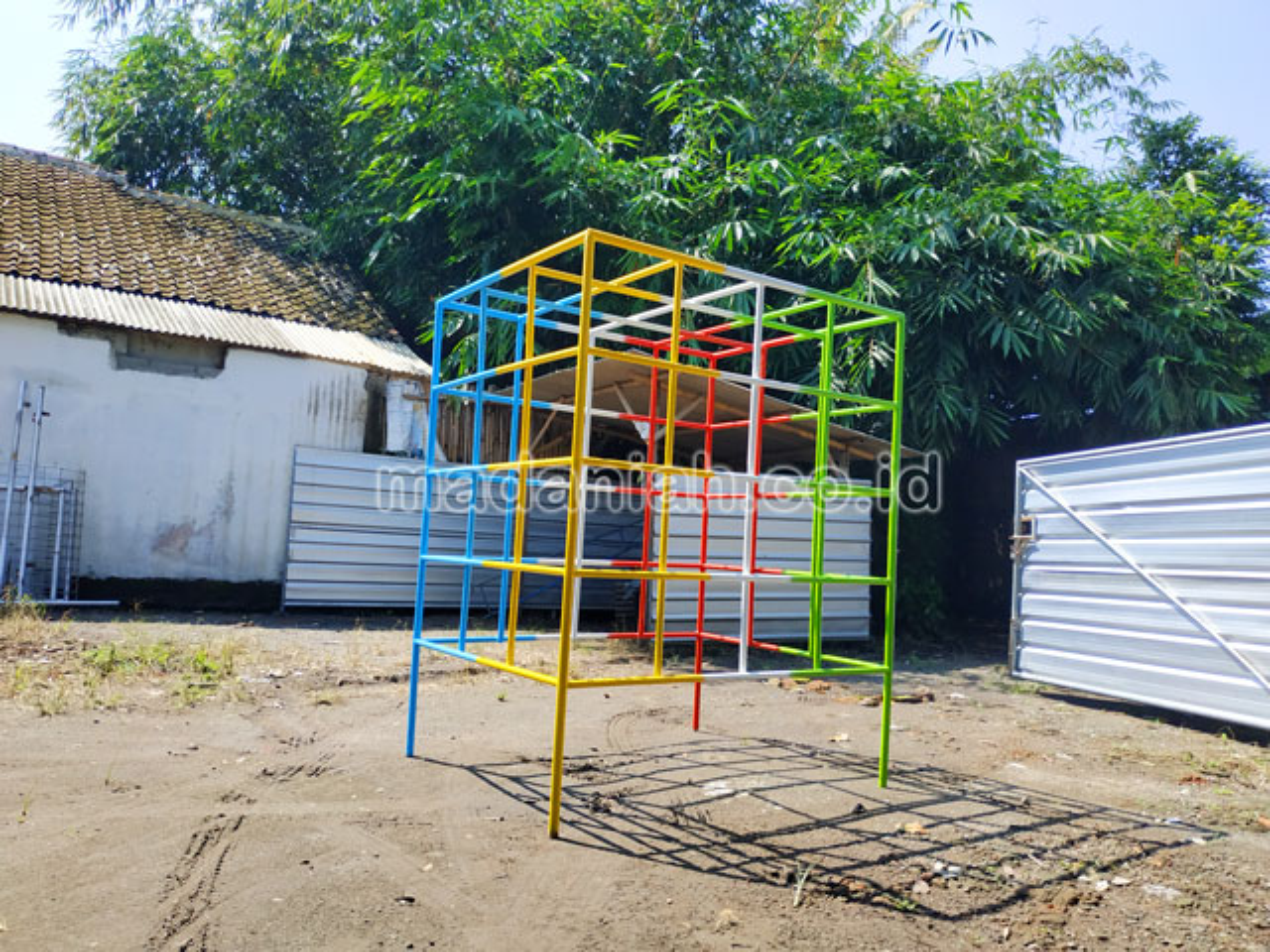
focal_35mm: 24
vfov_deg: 56.8
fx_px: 881
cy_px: 476
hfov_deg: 71.6
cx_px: 635
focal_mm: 3.94
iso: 250
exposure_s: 1/1968
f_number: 1.9
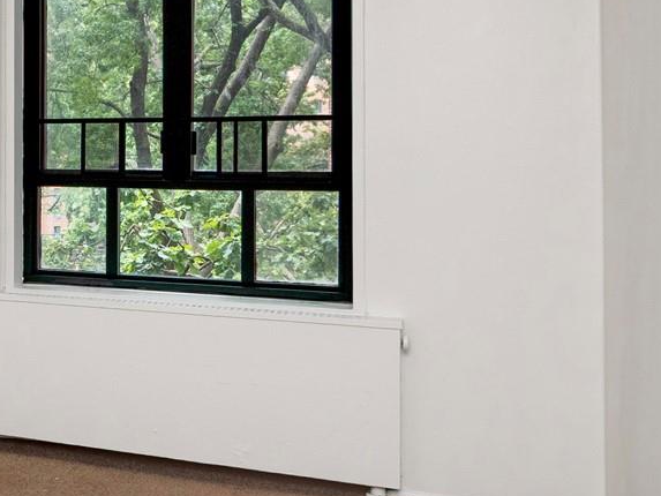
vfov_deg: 28.9
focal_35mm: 50
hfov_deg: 31.7
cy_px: 170
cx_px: -138
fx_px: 955
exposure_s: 1/40
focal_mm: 7
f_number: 5
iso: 160
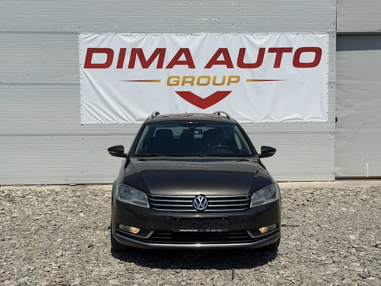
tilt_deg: -3.1
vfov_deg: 30.3
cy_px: 143
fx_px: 528
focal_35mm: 48
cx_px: 190
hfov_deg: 39.7
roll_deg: +0.3
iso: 64
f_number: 1.78
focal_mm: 6.76
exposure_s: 1/11364
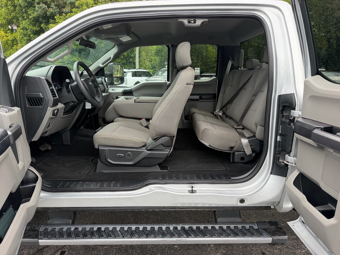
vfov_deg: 56.8
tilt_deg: -15.9
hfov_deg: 71.6
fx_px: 236
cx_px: 170
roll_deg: +1.5
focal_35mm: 24
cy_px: 128
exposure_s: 1/210
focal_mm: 6.76
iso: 160
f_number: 1.78
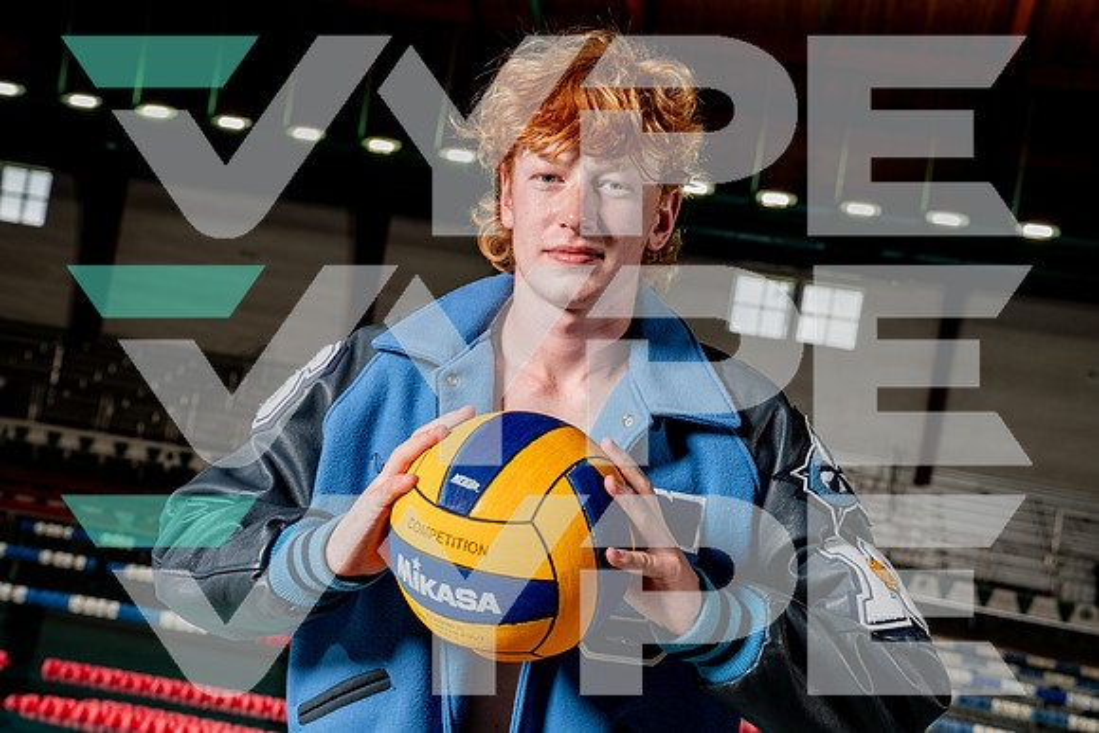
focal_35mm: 55
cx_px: 550
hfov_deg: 36.2
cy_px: 366
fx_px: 1679
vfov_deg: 24.6
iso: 400
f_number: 6.3
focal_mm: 55
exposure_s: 1/250
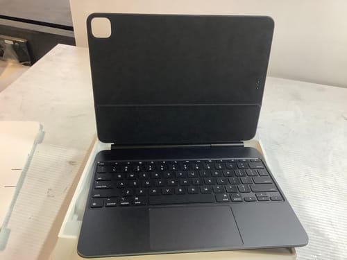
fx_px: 311
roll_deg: -2.0
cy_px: 130
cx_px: 174
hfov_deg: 58.4
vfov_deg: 45.4
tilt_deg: -38.9
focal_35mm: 31
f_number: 2.4
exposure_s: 1/50
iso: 250
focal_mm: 3.3
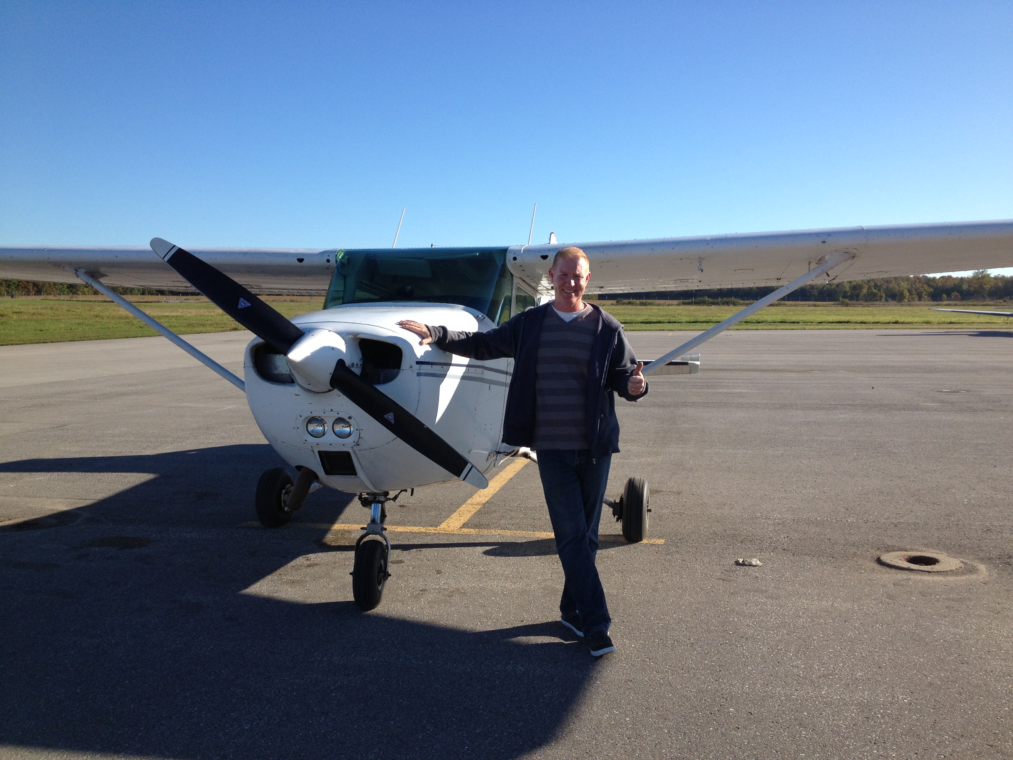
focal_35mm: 35
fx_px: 1024
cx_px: 506
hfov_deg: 52.6
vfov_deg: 40.7
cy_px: 380
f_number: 2.4
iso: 50
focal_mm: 4.28
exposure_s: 1/1314
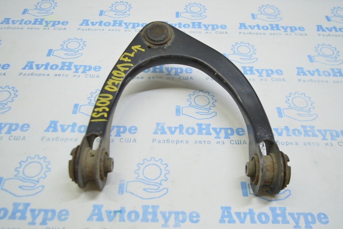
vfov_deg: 38.9
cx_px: 168
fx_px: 324
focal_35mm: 34
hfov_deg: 55.8
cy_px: 113
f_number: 3.8
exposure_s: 1/60
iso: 400
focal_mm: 22
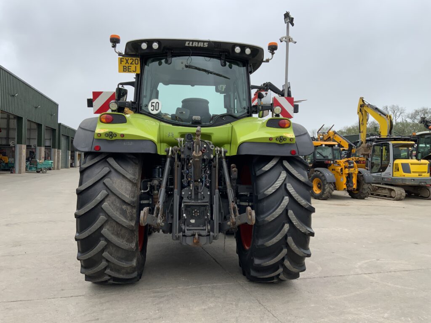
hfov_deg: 61.7
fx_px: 361
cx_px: 216
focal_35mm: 29
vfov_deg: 48.2
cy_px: 162
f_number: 1.8
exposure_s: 1/869
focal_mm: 3
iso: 16
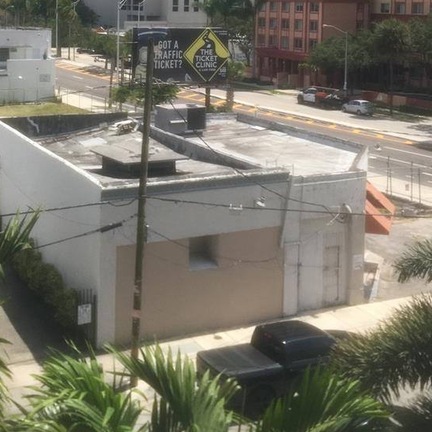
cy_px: 62
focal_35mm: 56
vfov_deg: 29.6
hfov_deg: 30.3
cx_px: 136
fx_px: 791
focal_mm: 4.15
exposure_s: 1/1570
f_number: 2.2
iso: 25
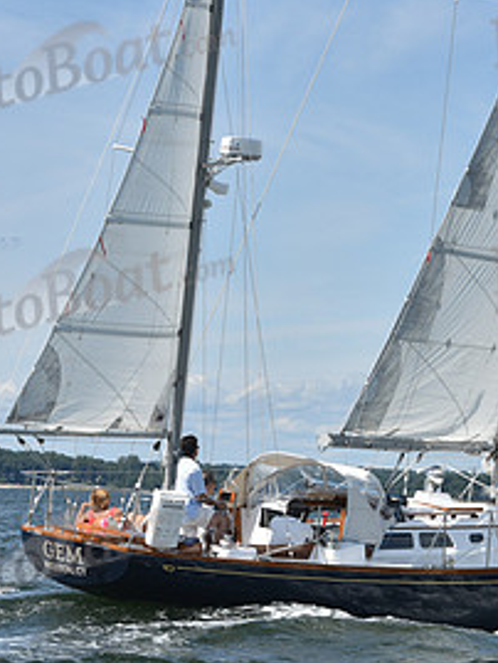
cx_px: 365
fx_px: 2779
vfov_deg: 13.6
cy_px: 393
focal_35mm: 145
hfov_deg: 10.2
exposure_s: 1/1000
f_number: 10
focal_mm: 70
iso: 320
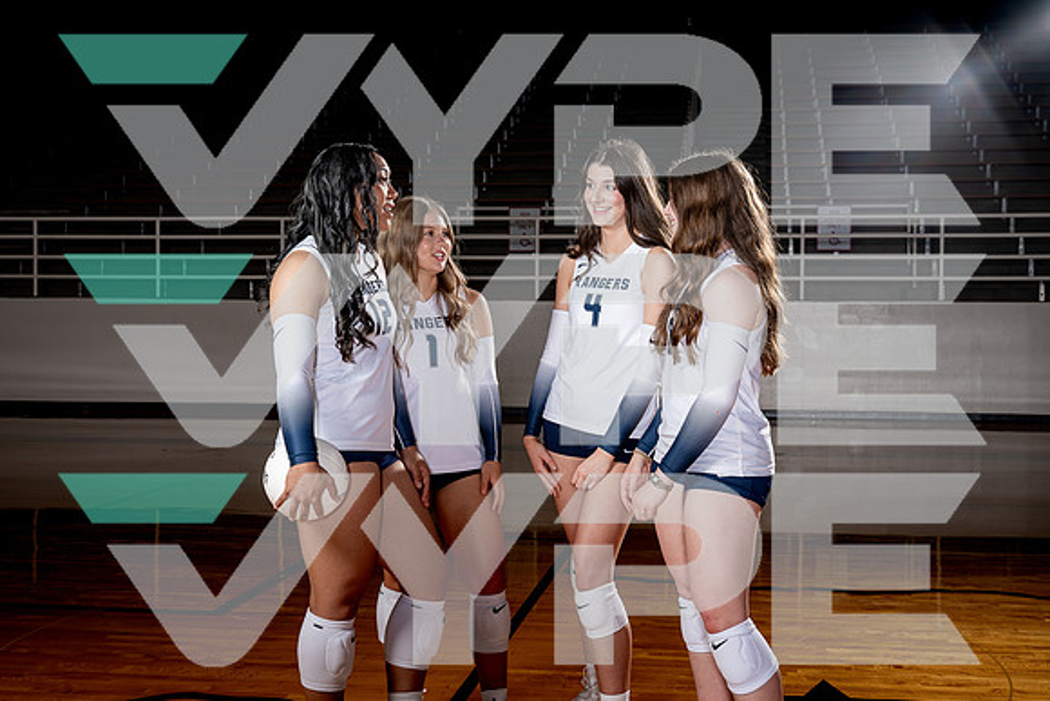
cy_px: 350
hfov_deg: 39.6
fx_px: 1459
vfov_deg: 27.0
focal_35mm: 50
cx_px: 525
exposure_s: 1/250
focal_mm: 50
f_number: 8
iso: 100
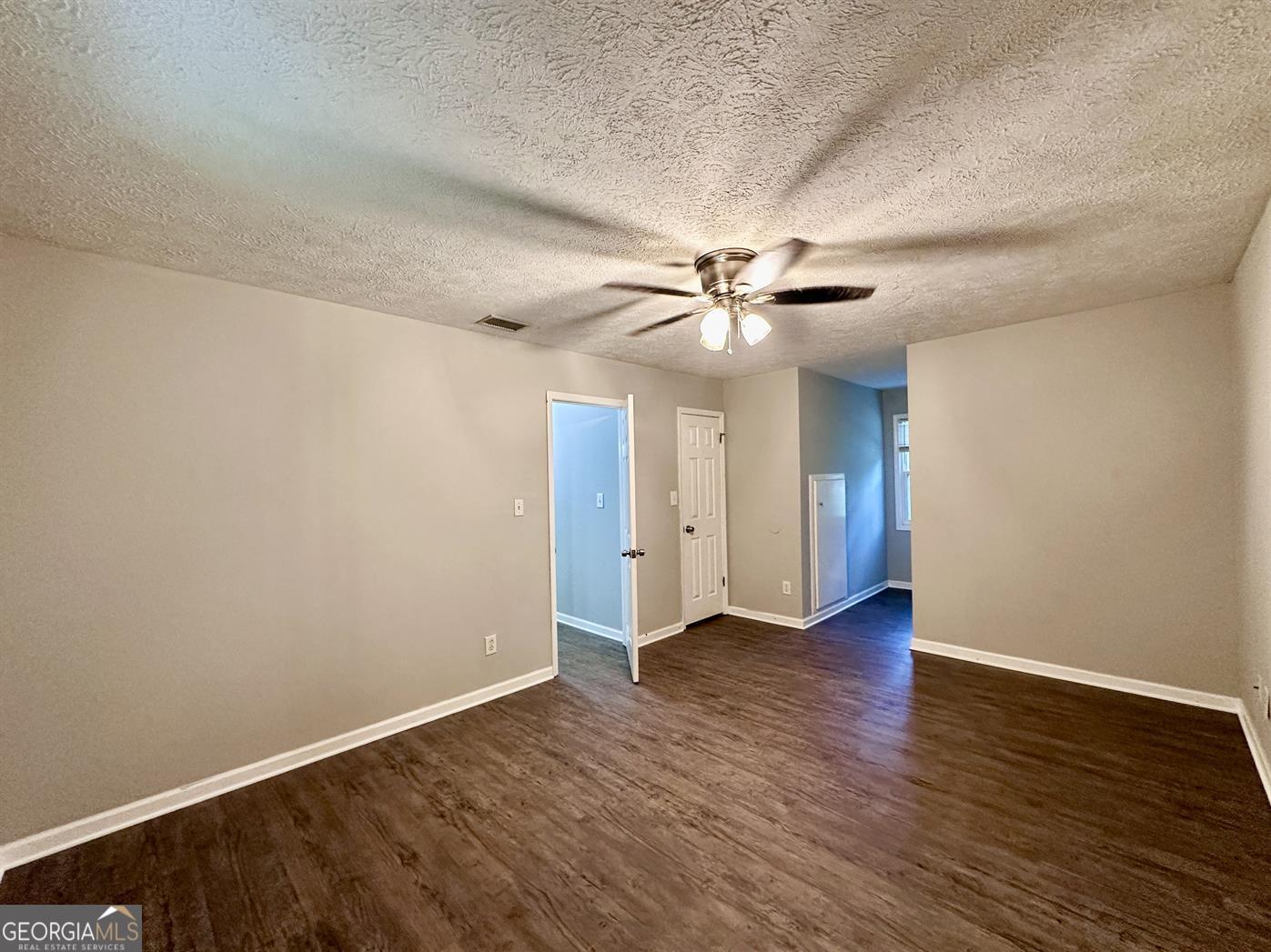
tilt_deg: +0.7
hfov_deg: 102.1
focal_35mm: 14
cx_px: 636
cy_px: 476
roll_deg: +0.9
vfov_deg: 85.6
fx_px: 514
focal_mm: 2.22
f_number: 2.2
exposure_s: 1/60
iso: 250
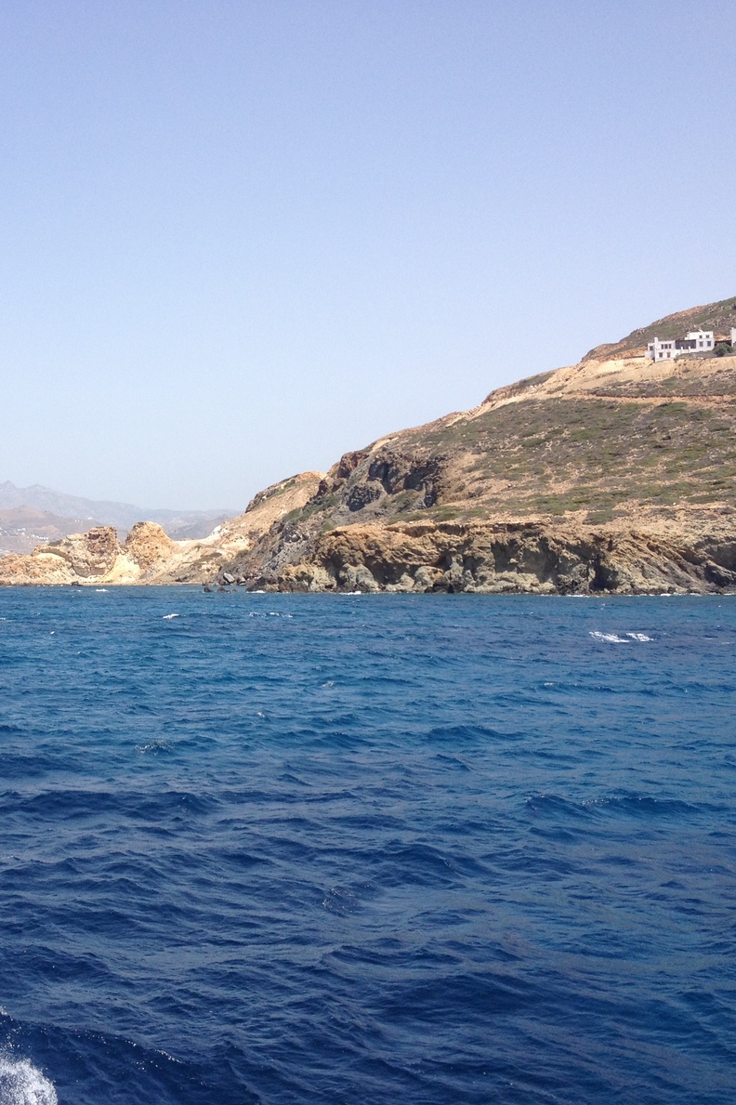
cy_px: 552
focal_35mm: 49
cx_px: 164
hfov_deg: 27.1
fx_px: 1503
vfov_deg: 40.4
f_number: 2.4
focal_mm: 4.28
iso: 50
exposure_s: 1/1493
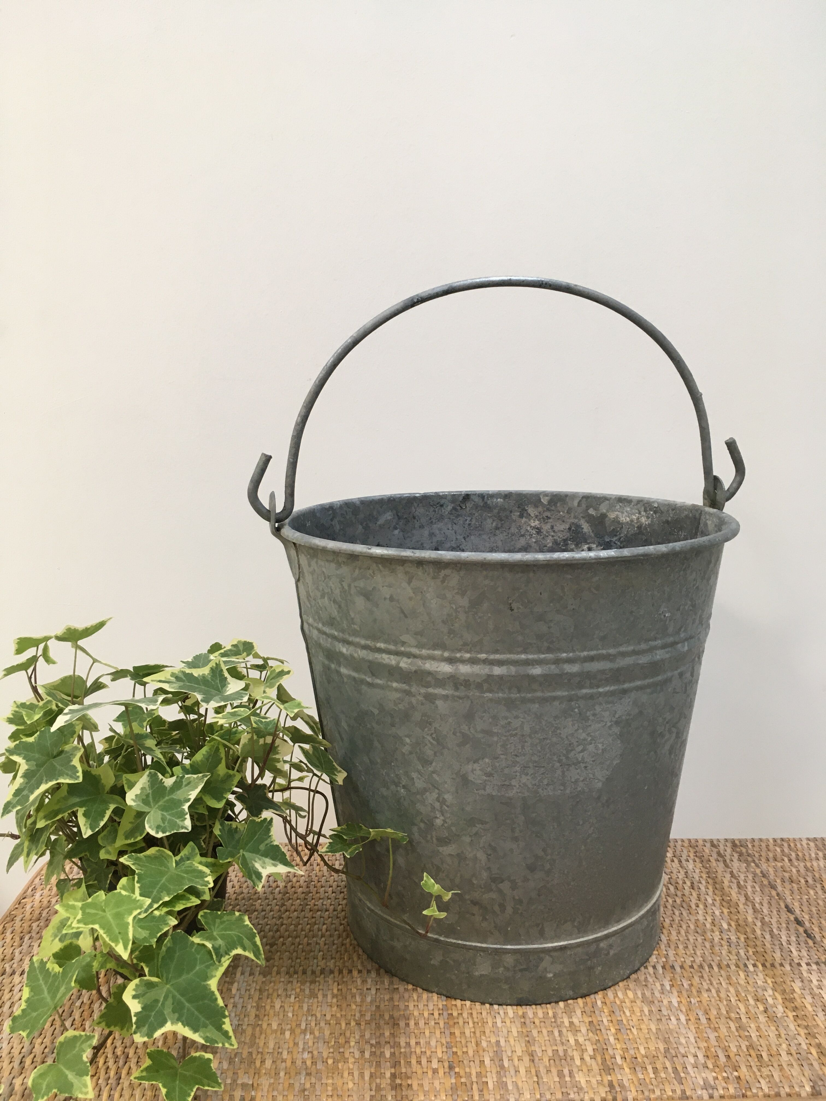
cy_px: 550
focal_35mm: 29
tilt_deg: -9.7
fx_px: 923
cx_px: 413
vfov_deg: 61.7
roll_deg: +1.0
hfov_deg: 48.2
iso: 80
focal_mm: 4.15
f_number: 2.2
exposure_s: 1/30
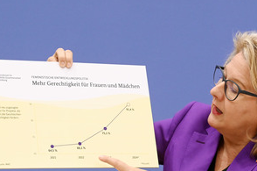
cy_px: 93
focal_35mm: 132
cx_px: 171
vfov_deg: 10.4
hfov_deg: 15.5
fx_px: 941
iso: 5000
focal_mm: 86
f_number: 7.1
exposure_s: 1/400
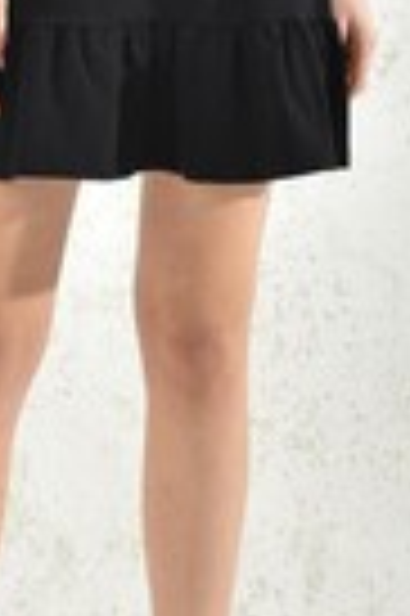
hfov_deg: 7.2
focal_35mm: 189
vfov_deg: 10.8
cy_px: -67
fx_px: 3237
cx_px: 122
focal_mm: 48
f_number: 7.1
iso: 100
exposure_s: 1/160
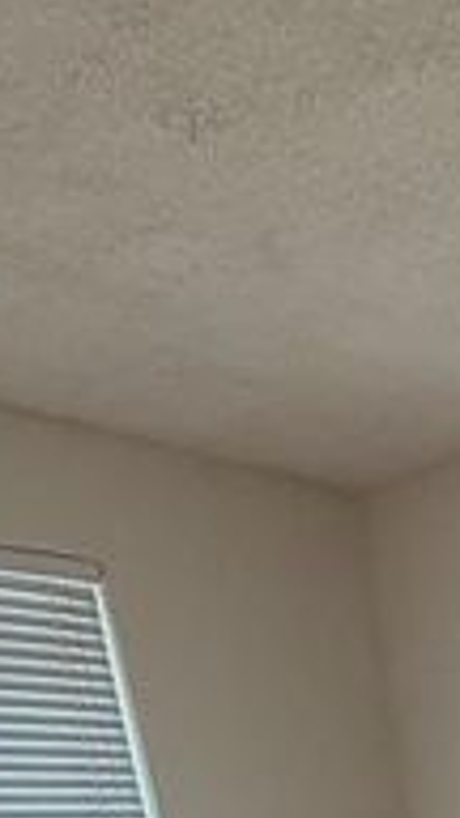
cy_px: 1310
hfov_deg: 19.1
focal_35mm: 53
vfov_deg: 25.6
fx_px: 1149
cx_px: 737
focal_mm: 2.22
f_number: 2.2
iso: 250
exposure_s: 1/121
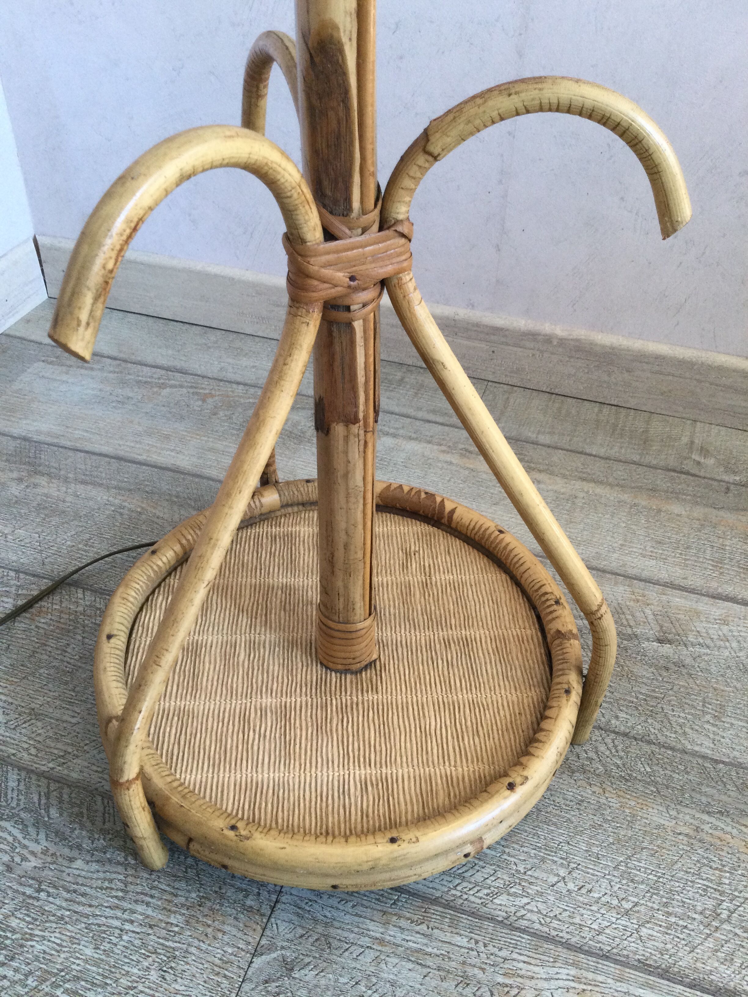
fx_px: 893
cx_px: 374
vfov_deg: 58.4
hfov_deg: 45.4
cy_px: 498
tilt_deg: -40.8
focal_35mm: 31
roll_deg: -0.8
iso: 50
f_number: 2.4
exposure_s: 1/33
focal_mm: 3.3
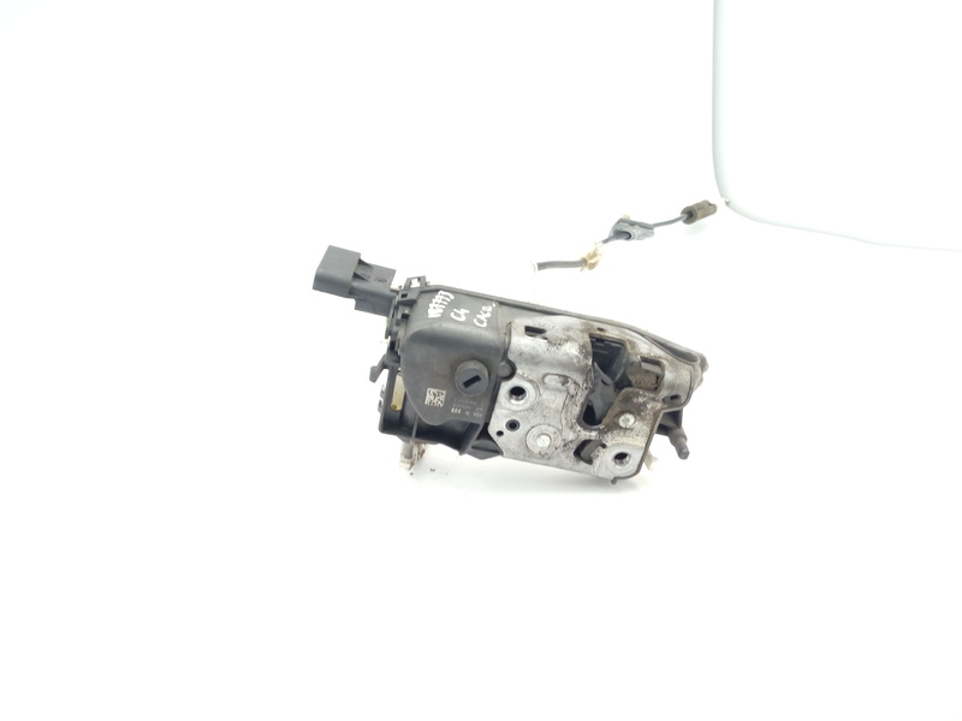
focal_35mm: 27
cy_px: 360
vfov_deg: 51.4
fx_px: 750
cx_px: 481
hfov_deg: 65.3
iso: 211
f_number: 2
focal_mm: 3.5
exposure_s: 1/120
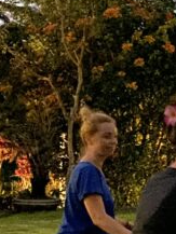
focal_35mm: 90
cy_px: 130
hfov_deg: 14.8
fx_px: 610
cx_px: 297
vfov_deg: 21.7
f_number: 1.8
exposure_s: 1/2
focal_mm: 4.25
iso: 1250
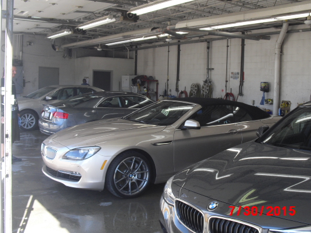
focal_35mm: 43
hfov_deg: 43.7
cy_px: 105
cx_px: 180
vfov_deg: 33.6
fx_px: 386
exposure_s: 1/200
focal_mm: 6.3
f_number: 3.1
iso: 100
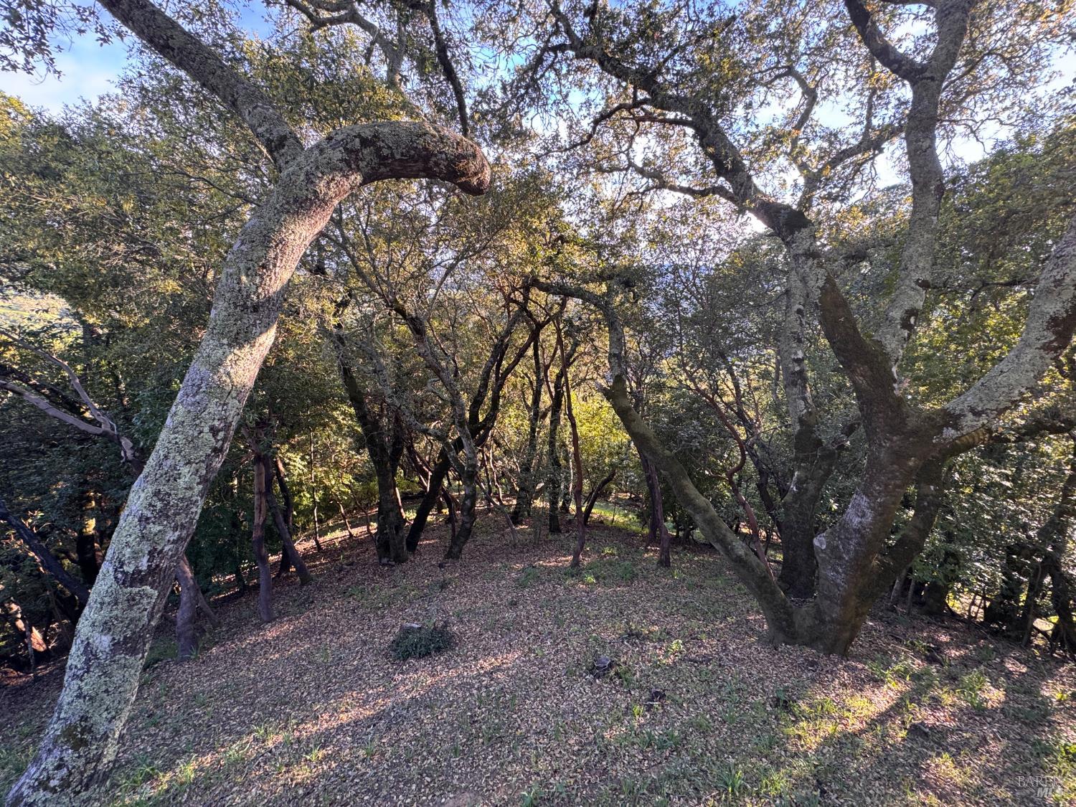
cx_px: 538
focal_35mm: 14
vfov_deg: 85.7
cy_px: 404
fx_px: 435
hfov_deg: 102.1
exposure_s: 1/99
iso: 100
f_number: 2.2
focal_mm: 2.22
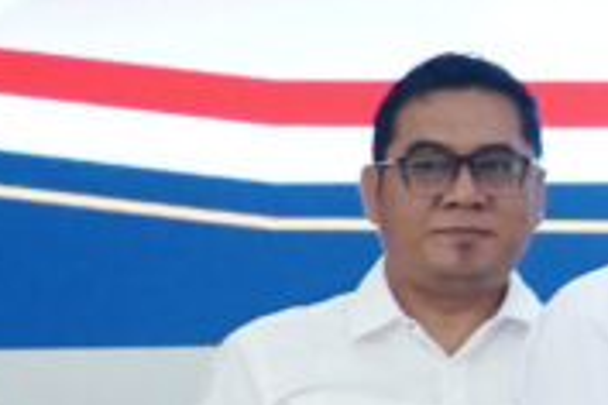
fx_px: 5083
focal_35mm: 301
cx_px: 1075
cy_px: 444
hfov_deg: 6.7
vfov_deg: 4.6
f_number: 4
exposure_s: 1/200
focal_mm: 35
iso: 1600
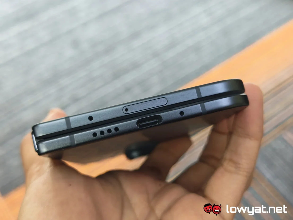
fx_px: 389
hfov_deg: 41.2
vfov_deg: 31.5
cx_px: 146
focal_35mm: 46
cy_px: 110
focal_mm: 5.4
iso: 200
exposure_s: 1/50
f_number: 1.6
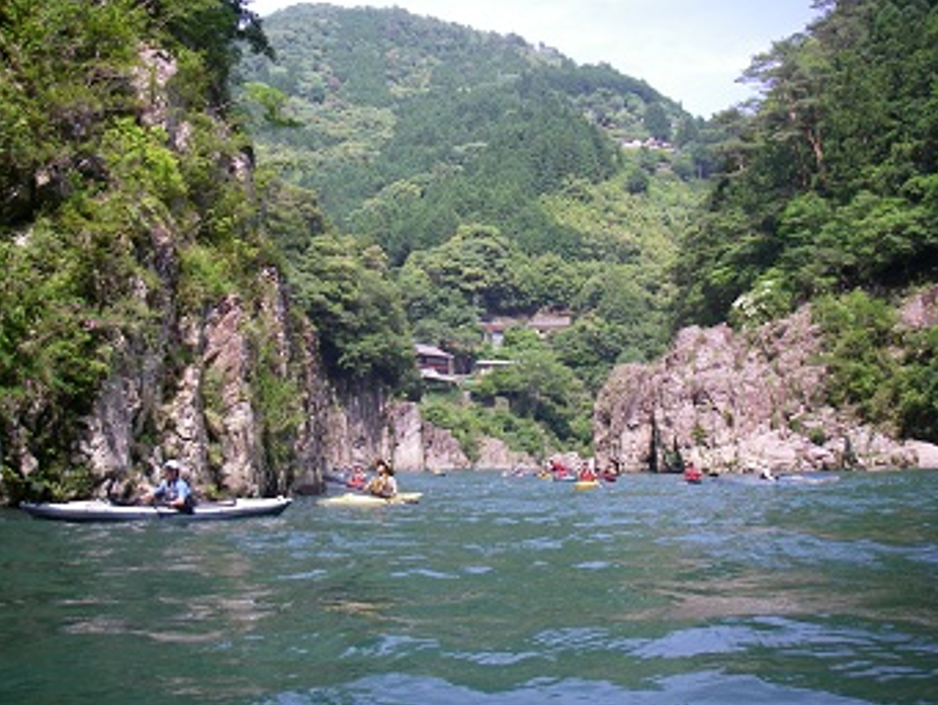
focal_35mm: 39
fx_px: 1057
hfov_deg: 47.8
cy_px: 350
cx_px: 473
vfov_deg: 36.8
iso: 64
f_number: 3.3
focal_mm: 6.3
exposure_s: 1/320
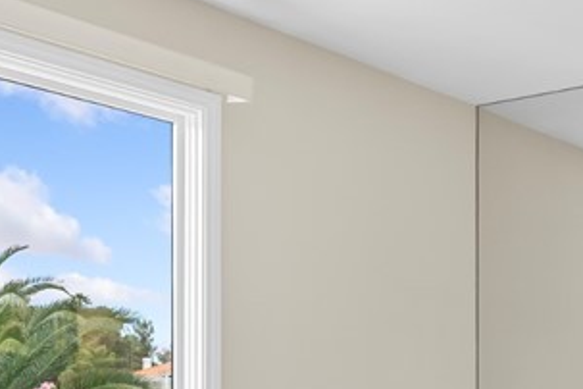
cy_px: 389
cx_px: 602
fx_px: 988
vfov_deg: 21.5
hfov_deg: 30.3
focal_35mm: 61
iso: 400
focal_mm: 17
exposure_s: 1/5
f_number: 8
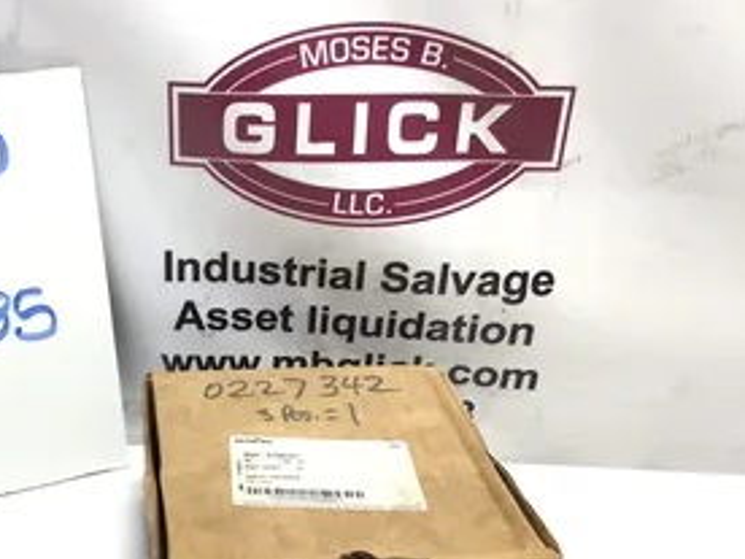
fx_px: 968
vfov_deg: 31.9
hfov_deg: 41.3
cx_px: 221
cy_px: 381
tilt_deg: -29.3
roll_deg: -1.6
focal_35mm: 45
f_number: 2.4
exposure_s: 1/120
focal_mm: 3.3
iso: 40
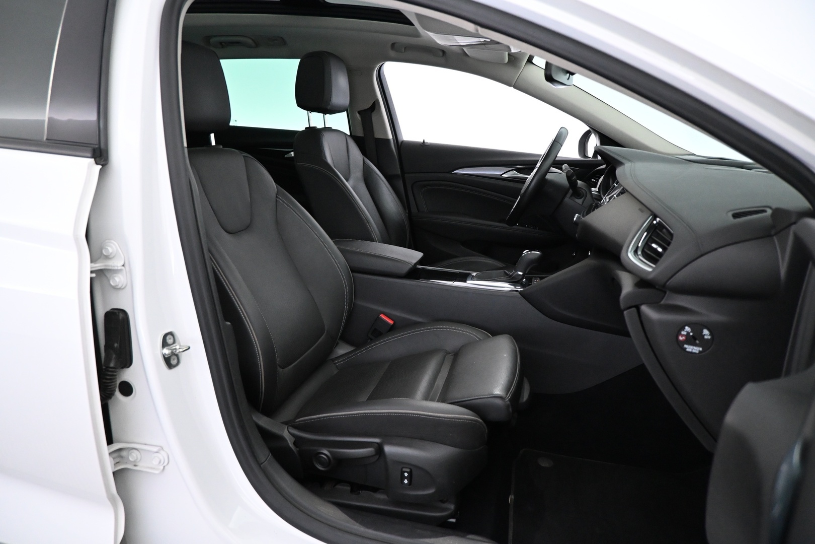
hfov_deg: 73.7
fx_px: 543
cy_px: 272
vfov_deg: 53.1
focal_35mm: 24
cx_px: 408
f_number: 3.5
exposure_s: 1/60
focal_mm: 16
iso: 3600
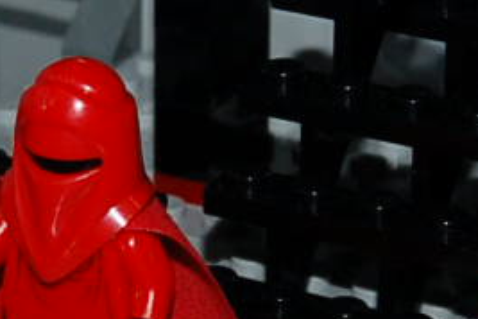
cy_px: 63
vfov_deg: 5.1
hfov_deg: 7.6
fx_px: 3585
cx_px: 104
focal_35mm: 270
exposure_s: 1/125
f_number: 7.1
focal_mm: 32
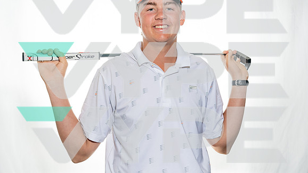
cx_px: 161
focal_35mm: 58
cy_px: 81
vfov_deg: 20.7
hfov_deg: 36.0
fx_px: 474
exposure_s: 1/250
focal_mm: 47
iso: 100
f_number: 8
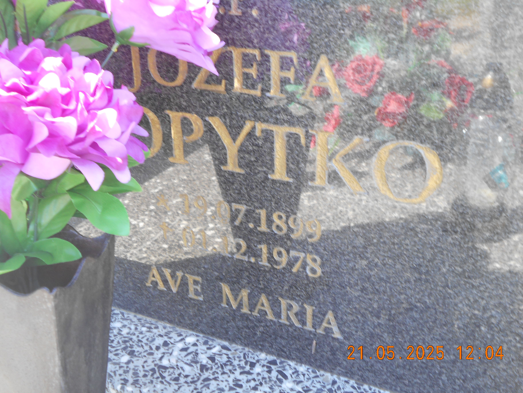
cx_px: 262
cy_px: 196
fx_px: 665
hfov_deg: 42.9
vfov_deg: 32.9
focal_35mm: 44
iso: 80
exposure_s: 1/40
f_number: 4.2
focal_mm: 7.7
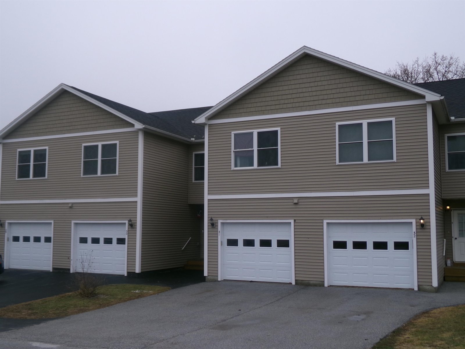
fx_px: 497
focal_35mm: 37
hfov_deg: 50.1
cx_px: 232
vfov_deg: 38.7
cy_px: 174
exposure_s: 1/350
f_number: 4
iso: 100
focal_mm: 6.6
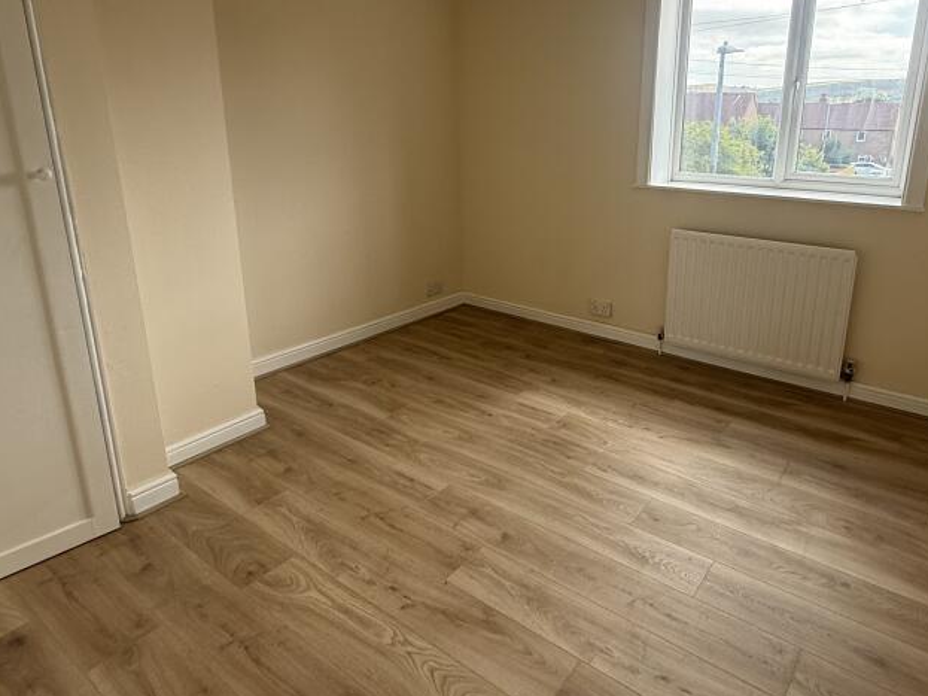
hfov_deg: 73.3
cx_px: 544
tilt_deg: -14.0
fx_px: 616
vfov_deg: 58.3
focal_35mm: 23
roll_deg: -0.8
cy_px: 274
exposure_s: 1/233
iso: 64
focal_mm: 2.22
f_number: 2.2
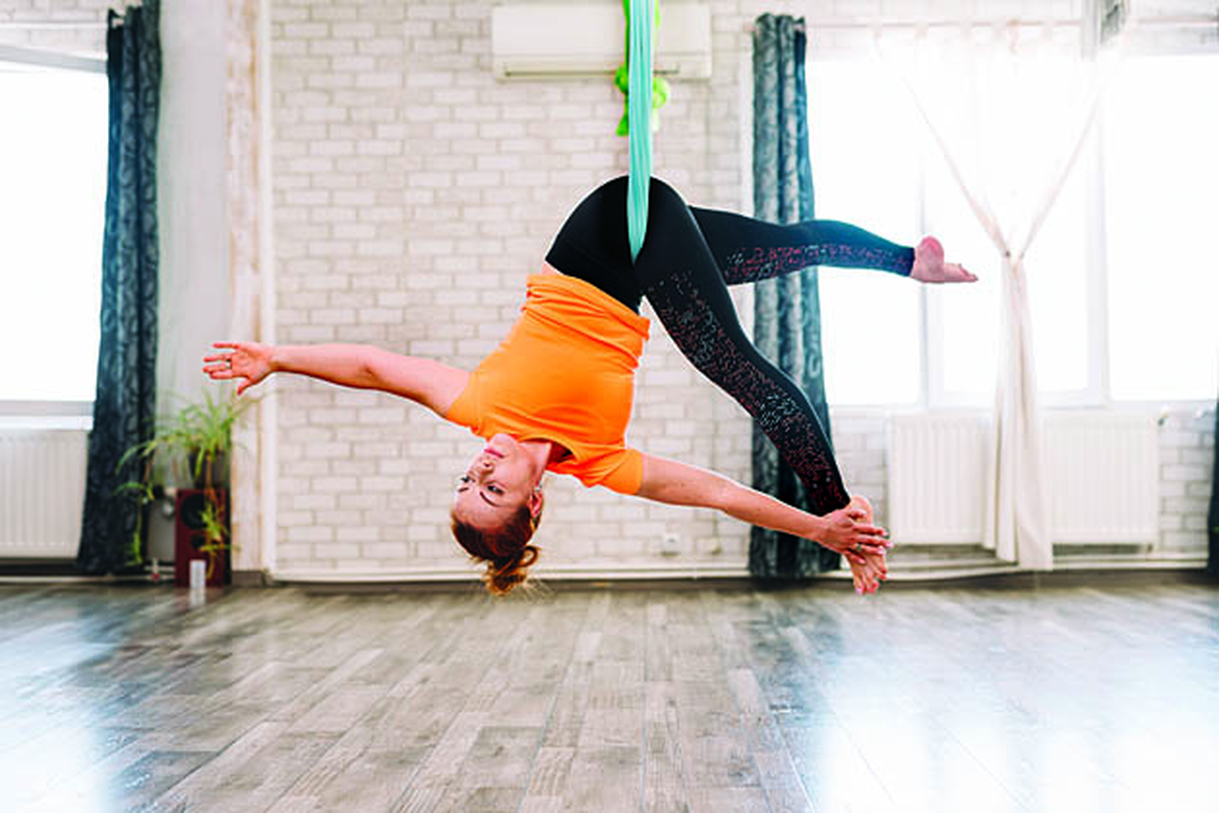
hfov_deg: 39.6
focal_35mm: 50
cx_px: 610
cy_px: 406
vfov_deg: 27.0
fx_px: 1693
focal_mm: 50
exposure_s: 1/160
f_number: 2.2
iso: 400
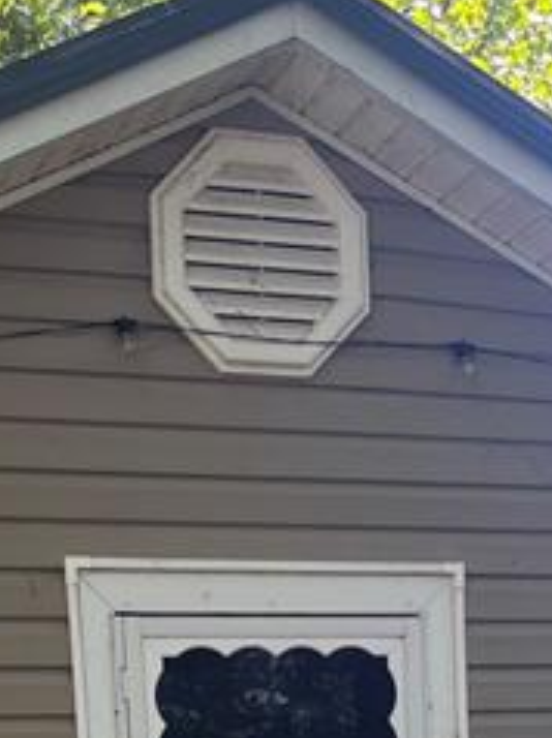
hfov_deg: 17.5
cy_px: 1033
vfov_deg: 20.6
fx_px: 1789
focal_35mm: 84
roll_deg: +2.7
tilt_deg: -6.7
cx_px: 214
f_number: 1.6
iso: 32
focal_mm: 5.96
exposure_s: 1/127
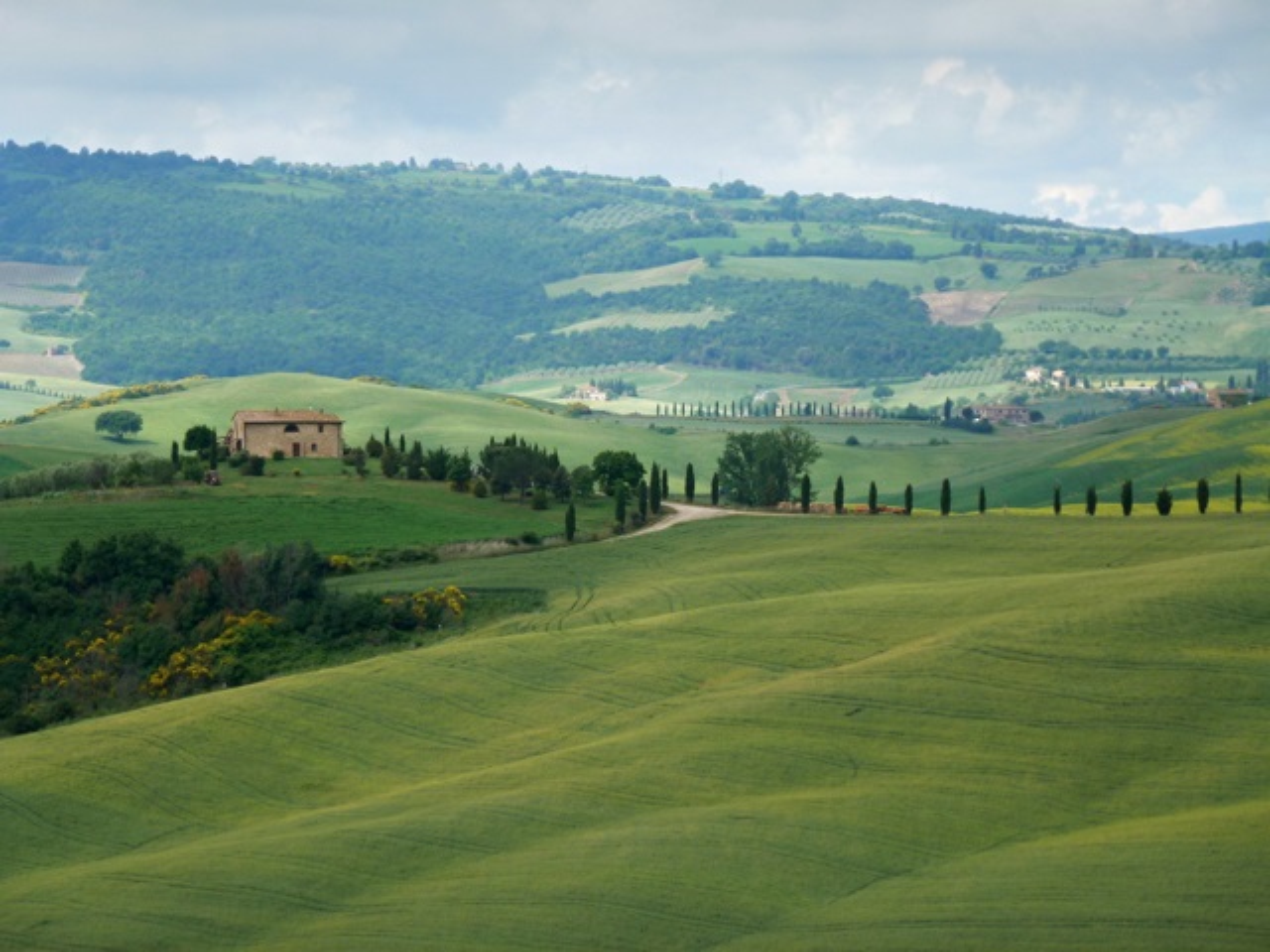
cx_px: 635
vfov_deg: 6.9
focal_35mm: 214
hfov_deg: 9.2
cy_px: 476
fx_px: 7851
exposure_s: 1/250
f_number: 5.5
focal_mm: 38.3
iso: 100
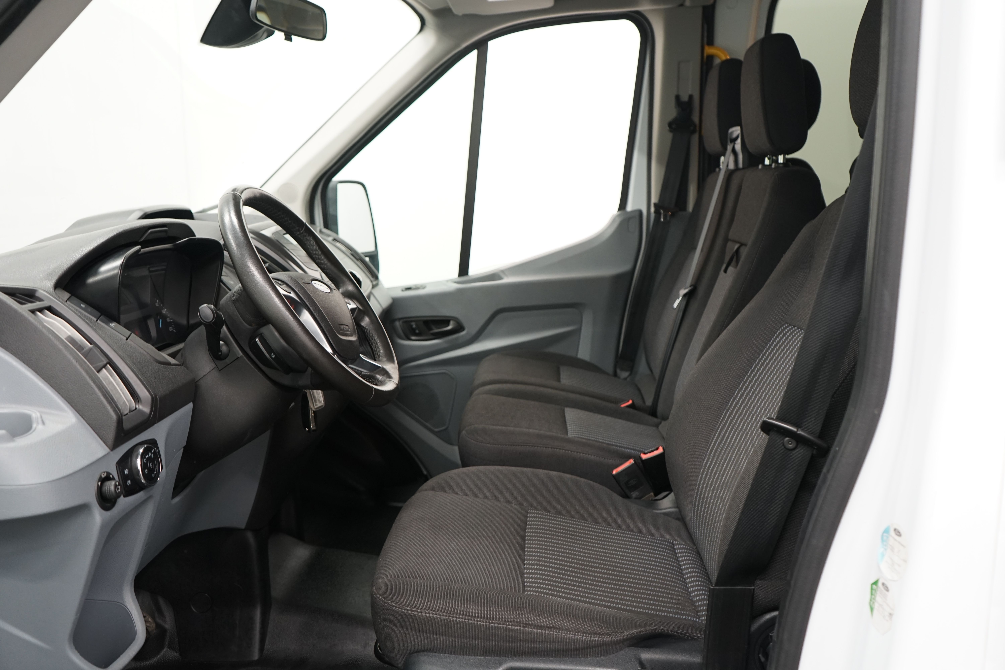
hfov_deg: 61.9
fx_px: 837
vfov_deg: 43.6
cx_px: 502
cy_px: 335
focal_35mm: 30
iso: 800
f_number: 4.5
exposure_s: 1/13
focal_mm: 30
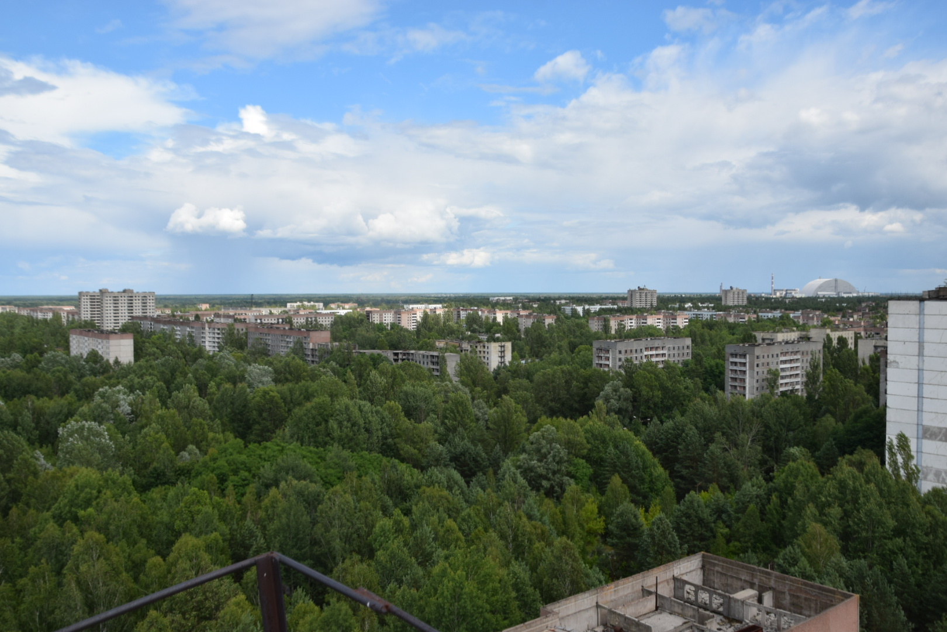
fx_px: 829
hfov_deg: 59.5
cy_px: 316
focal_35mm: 32
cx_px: 474
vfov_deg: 41.7
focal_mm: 21
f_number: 10
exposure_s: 1/400
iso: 200
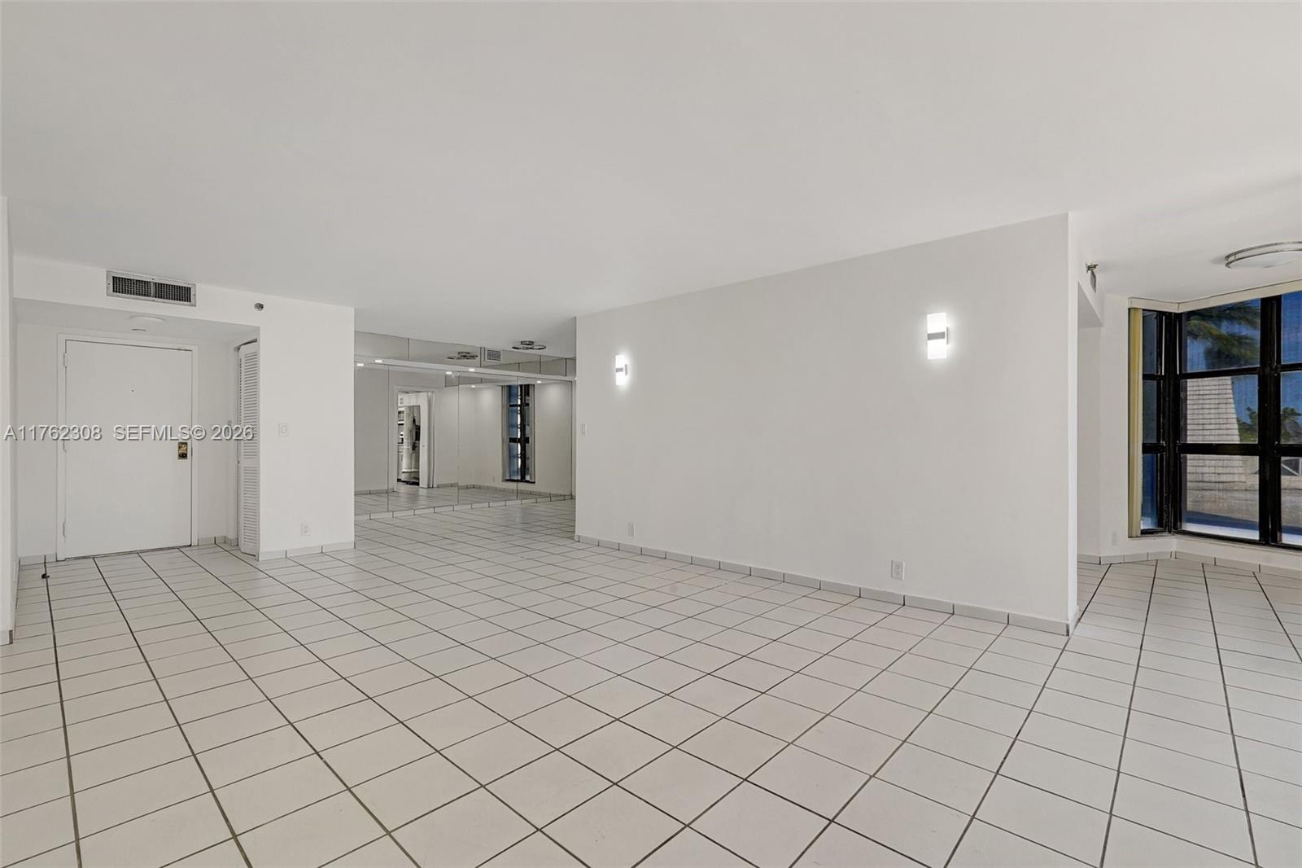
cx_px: 651
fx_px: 579
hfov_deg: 96.7
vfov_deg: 73.7
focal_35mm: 16
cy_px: 434
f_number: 14
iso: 640
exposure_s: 1/25
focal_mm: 16
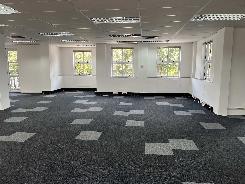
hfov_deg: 67.3
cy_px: 92
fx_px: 184
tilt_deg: -9.7
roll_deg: -0.4
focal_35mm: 26
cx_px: 122
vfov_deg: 53.1
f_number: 1.6
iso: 64
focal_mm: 5.1
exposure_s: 1/121
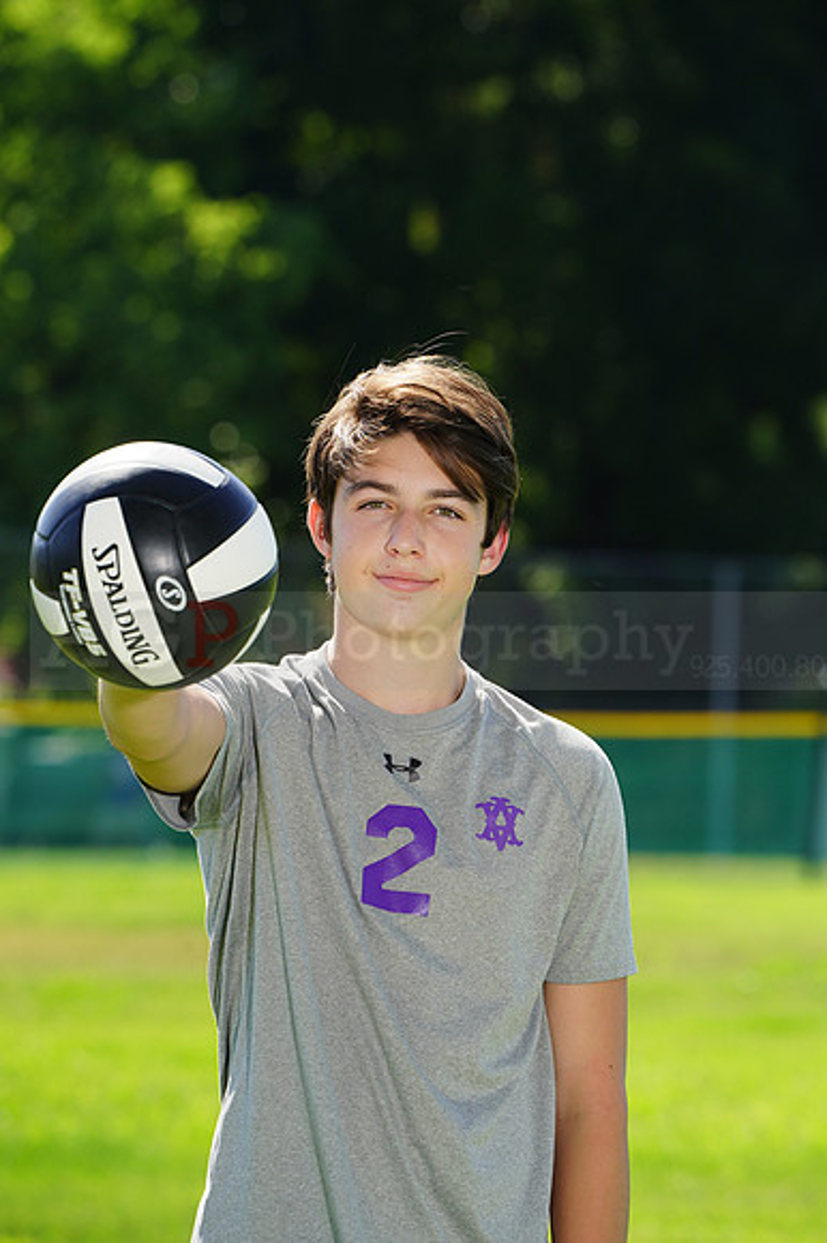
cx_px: 414
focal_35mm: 315
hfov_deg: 4.4
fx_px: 10867
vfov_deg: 6.5
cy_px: 622
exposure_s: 1/200
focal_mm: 315
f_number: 11
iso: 200
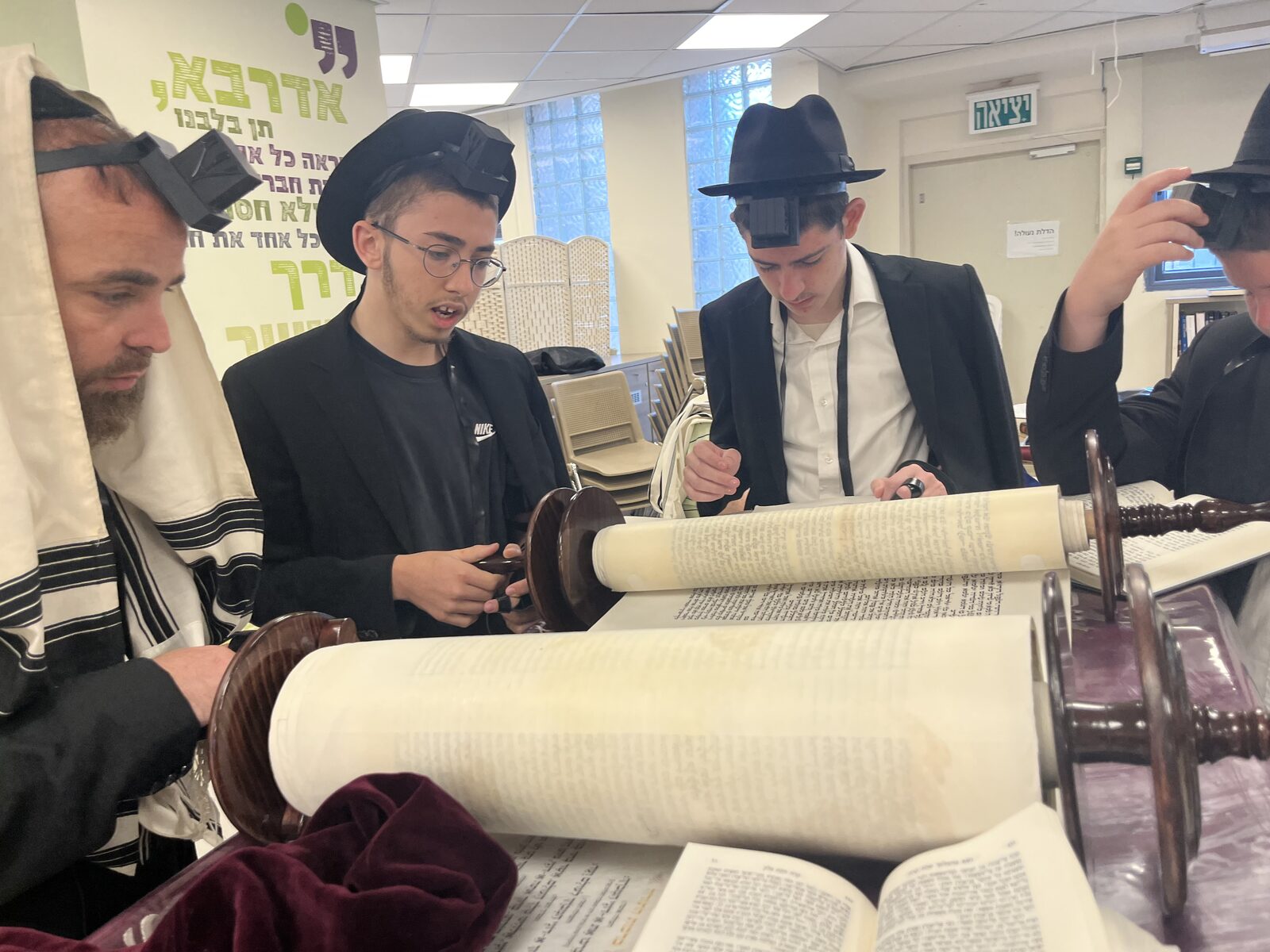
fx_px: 954
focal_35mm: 26
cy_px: 476
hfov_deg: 67.3
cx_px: 635
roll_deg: +4.1
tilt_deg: -10.2
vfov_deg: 53.1
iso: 80
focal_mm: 5.1
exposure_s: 1/100
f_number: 1.6
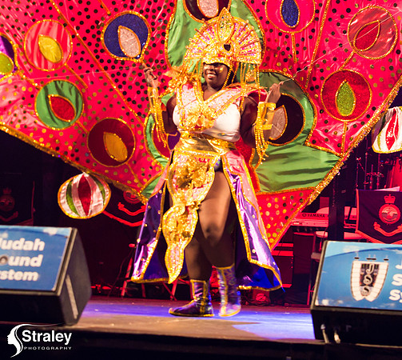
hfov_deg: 12.3
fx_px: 1865
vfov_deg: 11.0
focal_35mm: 150
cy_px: 73
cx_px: 213
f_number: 5.6
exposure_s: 1/160
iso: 3200
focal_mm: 70
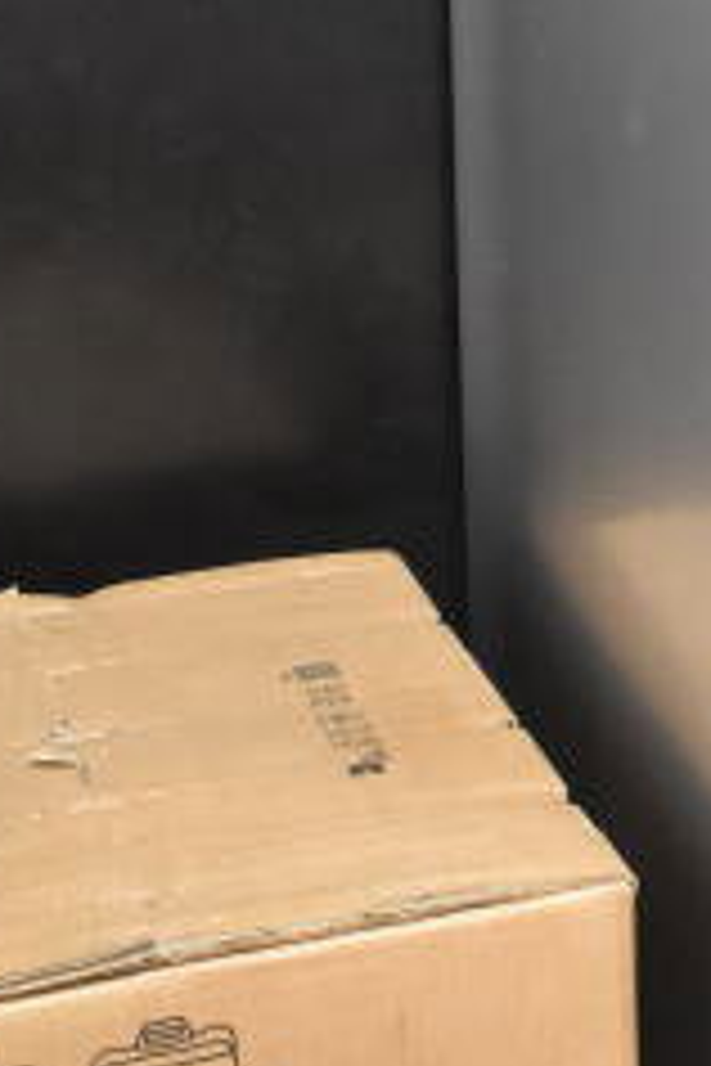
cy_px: 171
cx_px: 1305
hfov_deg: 12.0
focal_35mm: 104
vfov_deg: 19.4
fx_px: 3081
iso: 2500
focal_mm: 18
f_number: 3.5
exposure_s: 1/30
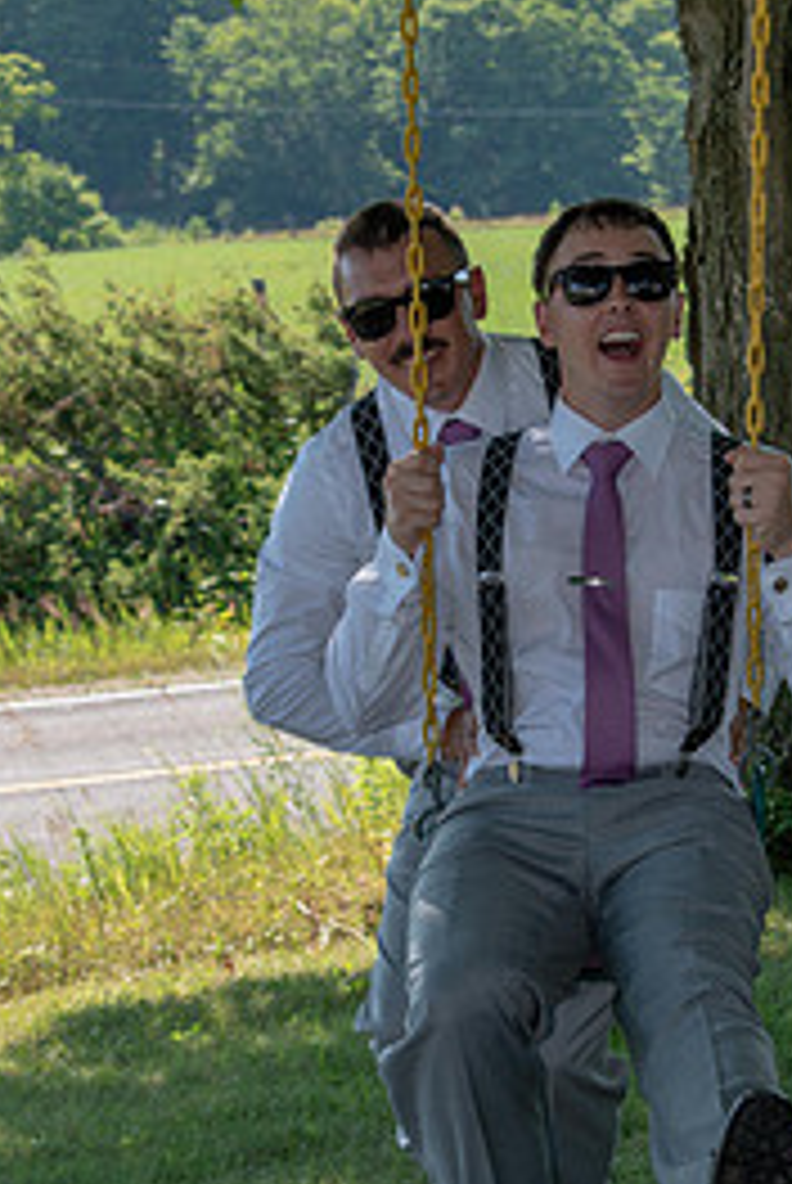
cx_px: 490
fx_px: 4640
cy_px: 684
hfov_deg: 9.8
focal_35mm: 141
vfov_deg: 14.5
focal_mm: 55
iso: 100
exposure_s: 1/160
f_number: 6.3
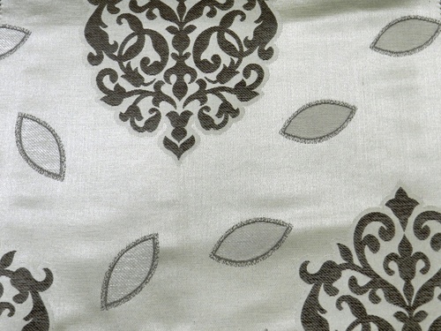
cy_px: 166
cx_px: 220
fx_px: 675
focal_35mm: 53
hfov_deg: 36.2
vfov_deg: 27.5
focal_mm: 9.4
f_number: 4.4
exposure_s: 1/20
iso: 400
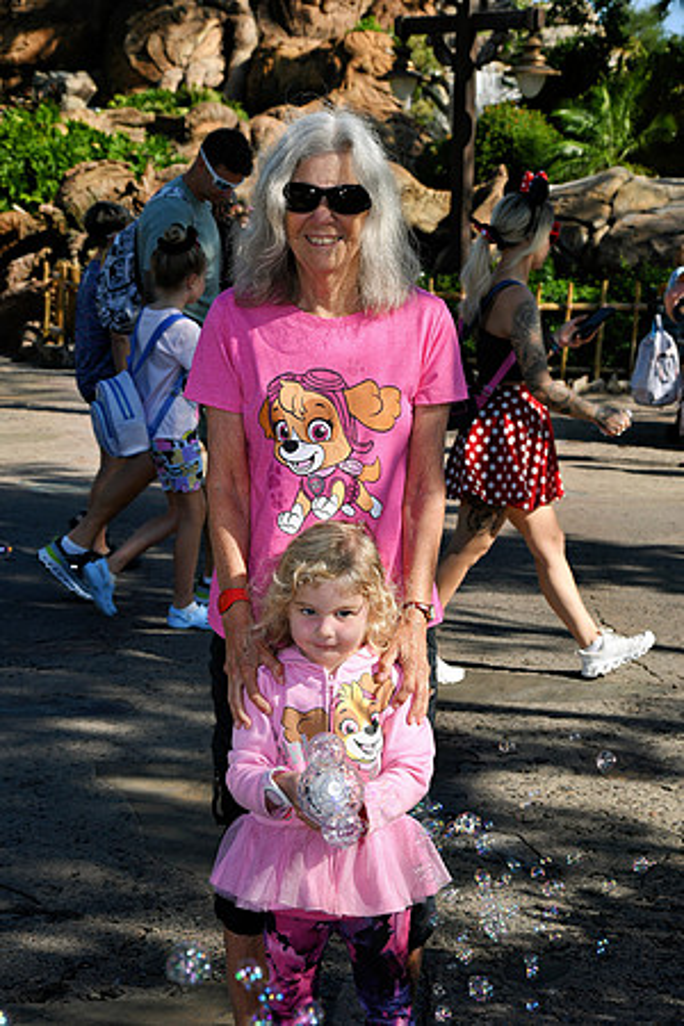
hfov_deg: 18.2
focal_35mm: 75
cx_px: 342
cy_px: 513
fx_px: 2137
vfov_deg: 27.0
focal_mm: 50
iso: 100
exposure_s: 1/250
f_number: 8
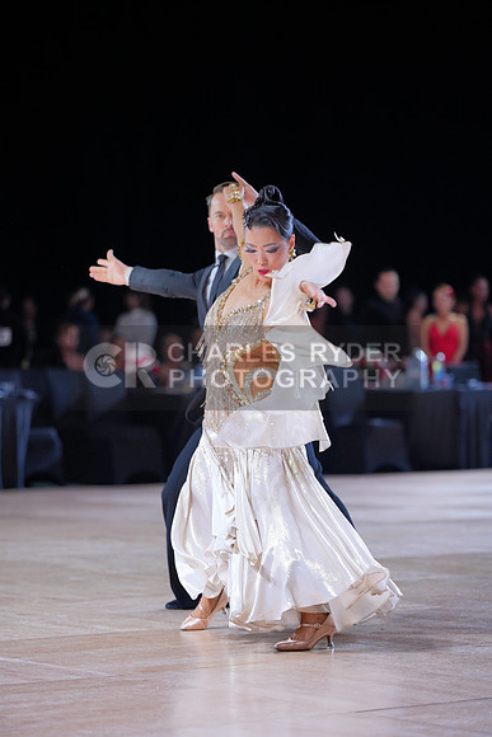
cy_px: 368
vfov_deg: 15.1
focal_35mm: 136
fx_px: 2786
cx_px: 246
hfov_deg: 10.1
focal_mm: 136
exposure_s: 1/400
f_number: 2.8
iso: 800
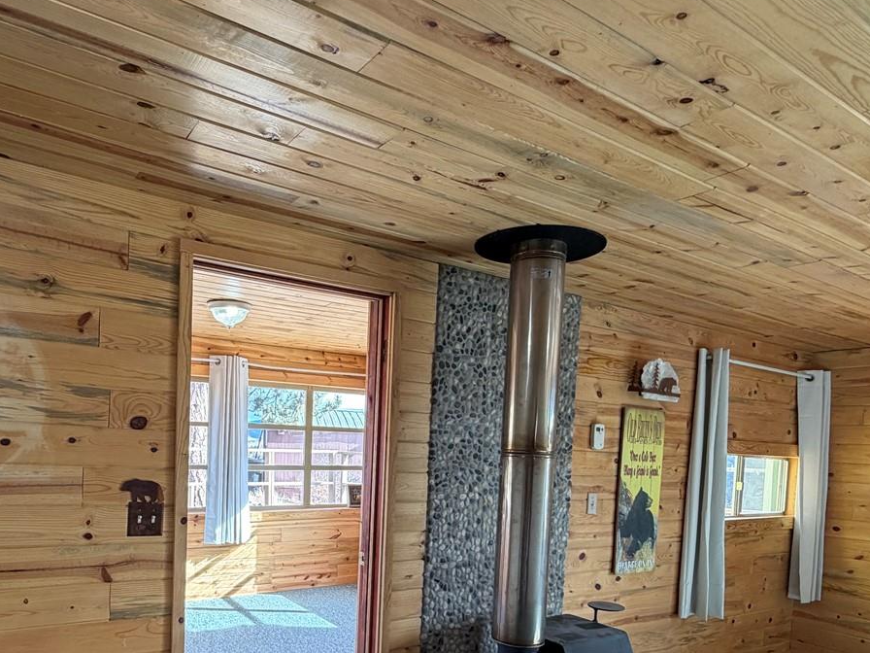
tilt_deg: -2.3
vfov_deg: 52.9
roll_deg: -2.5
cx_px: 354
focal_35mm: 25
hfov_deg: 68.8
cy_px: 475
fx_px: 628
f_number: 2.2
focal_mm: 2.22
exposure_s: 1/120
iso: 125
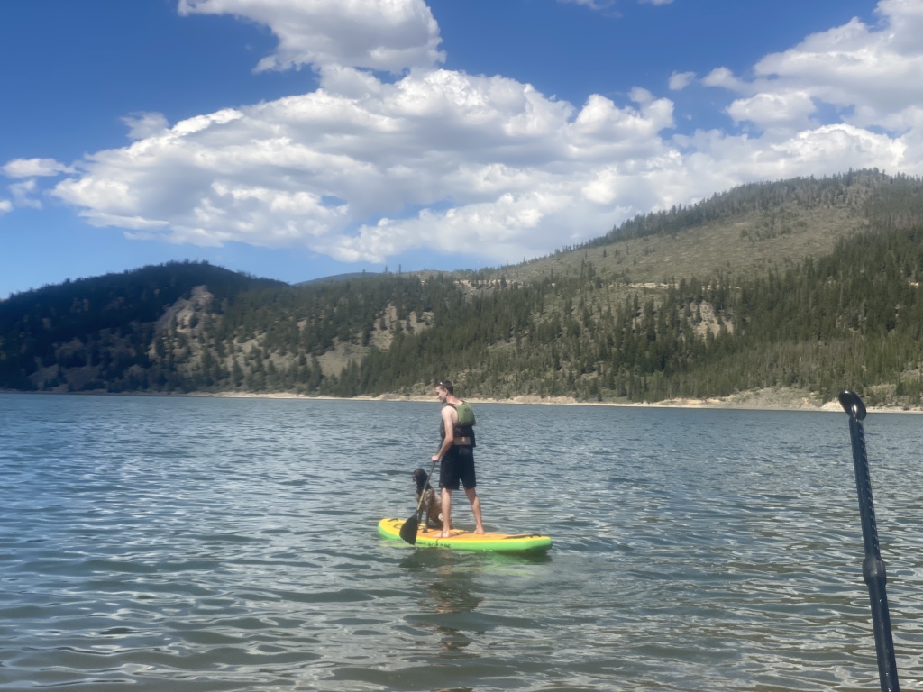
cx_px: 462
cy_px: 346
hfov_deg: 36.8
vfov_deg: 28.0
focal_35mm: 52
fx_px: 1387
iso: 20
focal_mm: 6
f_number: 2
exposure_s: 1/1712
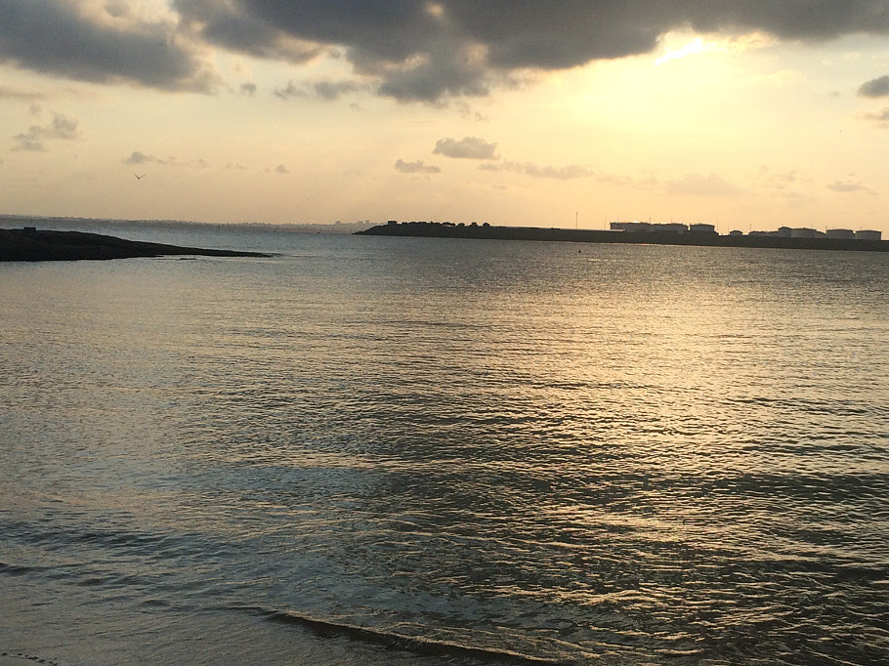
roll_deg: -1.5
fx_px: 1309
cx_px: 639
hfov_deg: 36.8
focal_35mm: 51
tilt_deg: -5.6
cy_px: 374
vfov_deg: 28.5
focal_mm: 4.15
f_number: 2.2
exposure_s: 1/4566
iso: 32
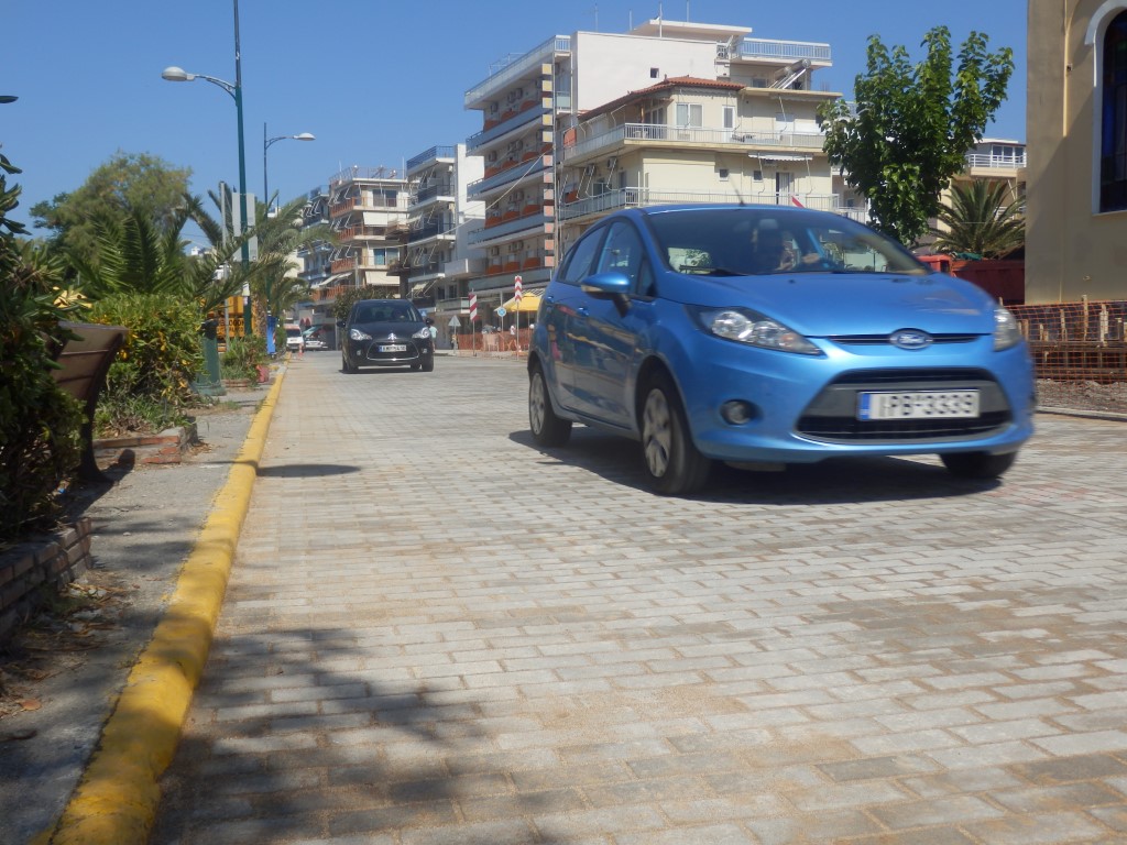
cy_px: 422
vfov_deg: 38.7
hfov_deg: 50.1
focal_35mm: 37
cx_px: 564
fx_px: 1205
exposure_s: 1/160
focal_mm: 6.6
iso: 80
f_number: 10.1
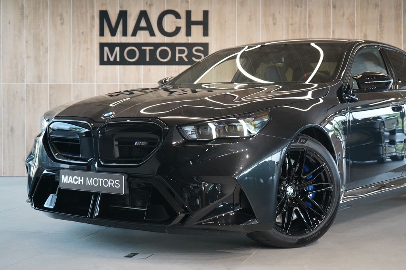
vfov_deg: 21.6
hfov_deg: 31.9
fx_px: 711
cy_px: 135
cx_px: 203
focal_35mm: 63
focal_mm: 63
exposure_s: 1/160
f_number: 5.6
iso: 6400
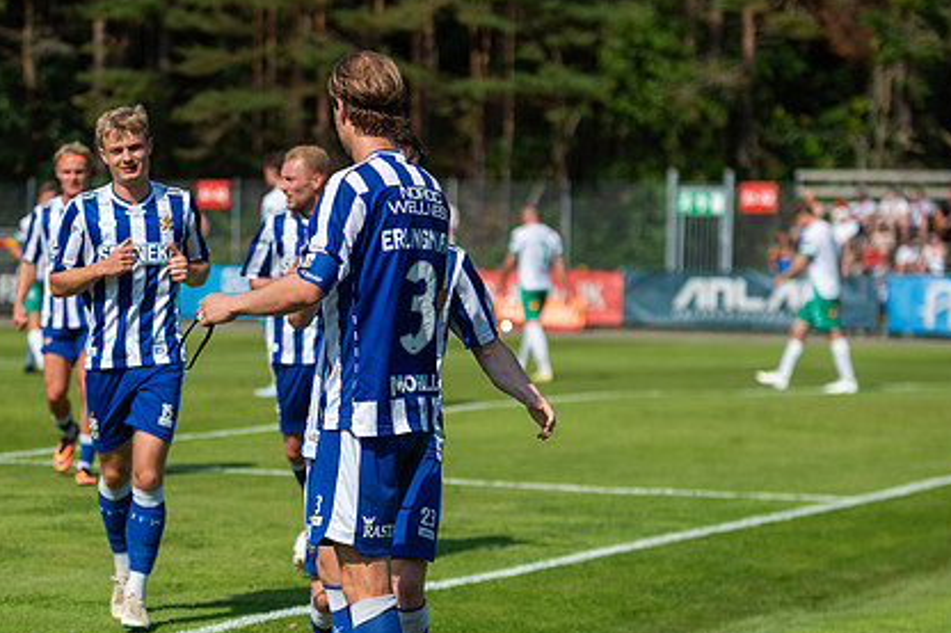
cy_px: 377
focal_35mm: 147
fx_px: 3882
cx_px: 329
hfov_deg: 13.9
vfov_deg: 9.3
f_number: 3.2
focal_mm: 105
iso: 100
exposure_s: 1/2000
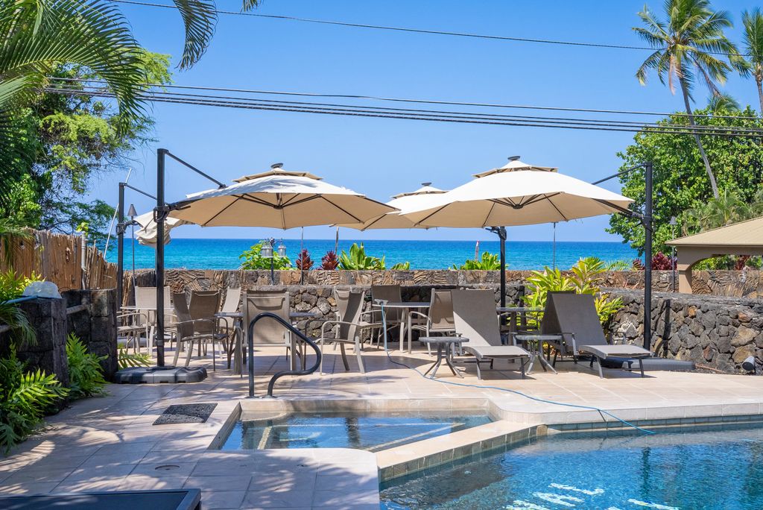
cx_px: 382
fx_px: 1060
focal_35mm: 50
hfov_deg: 39.6
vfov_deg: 27.0
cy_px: 255
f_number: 13
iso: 640
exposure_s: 1/800
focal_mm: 50
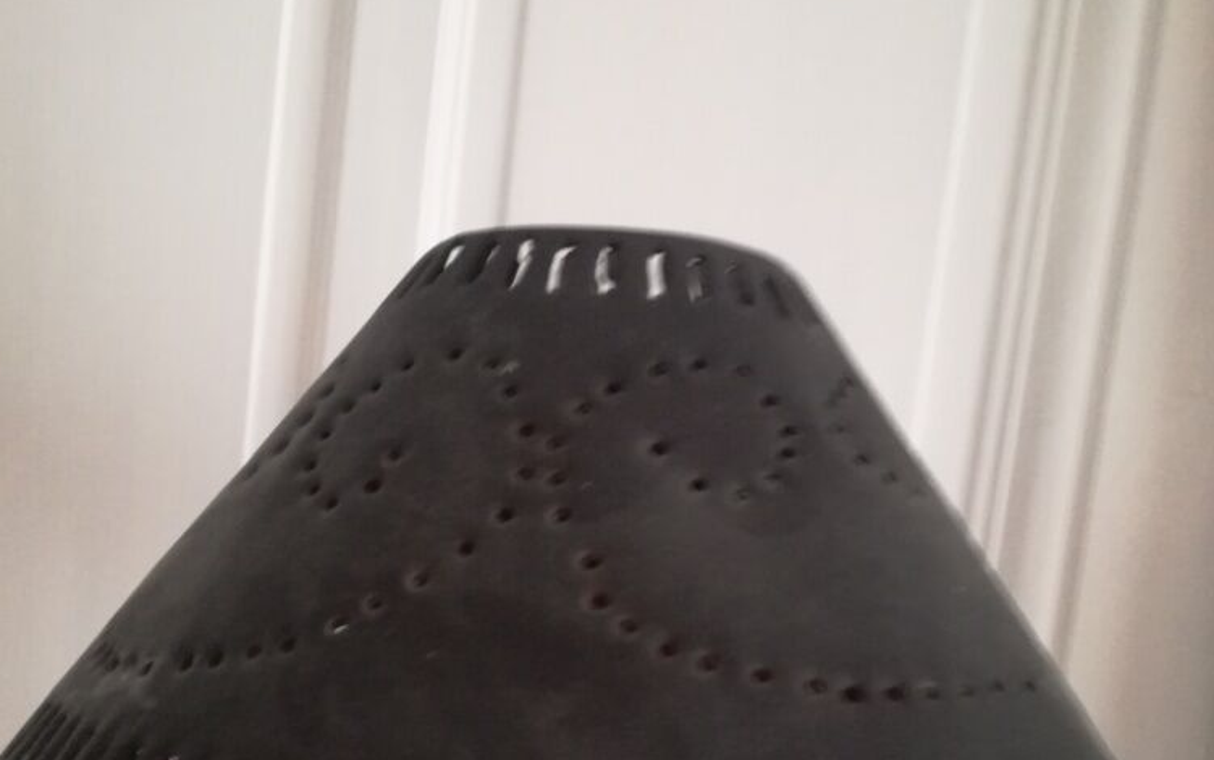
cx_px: 595
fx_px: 1291
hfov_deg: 50.4
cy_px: 532
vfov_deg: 32.4
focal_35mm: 39
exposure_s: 1/25
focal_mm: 3.79
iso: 500
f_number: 2
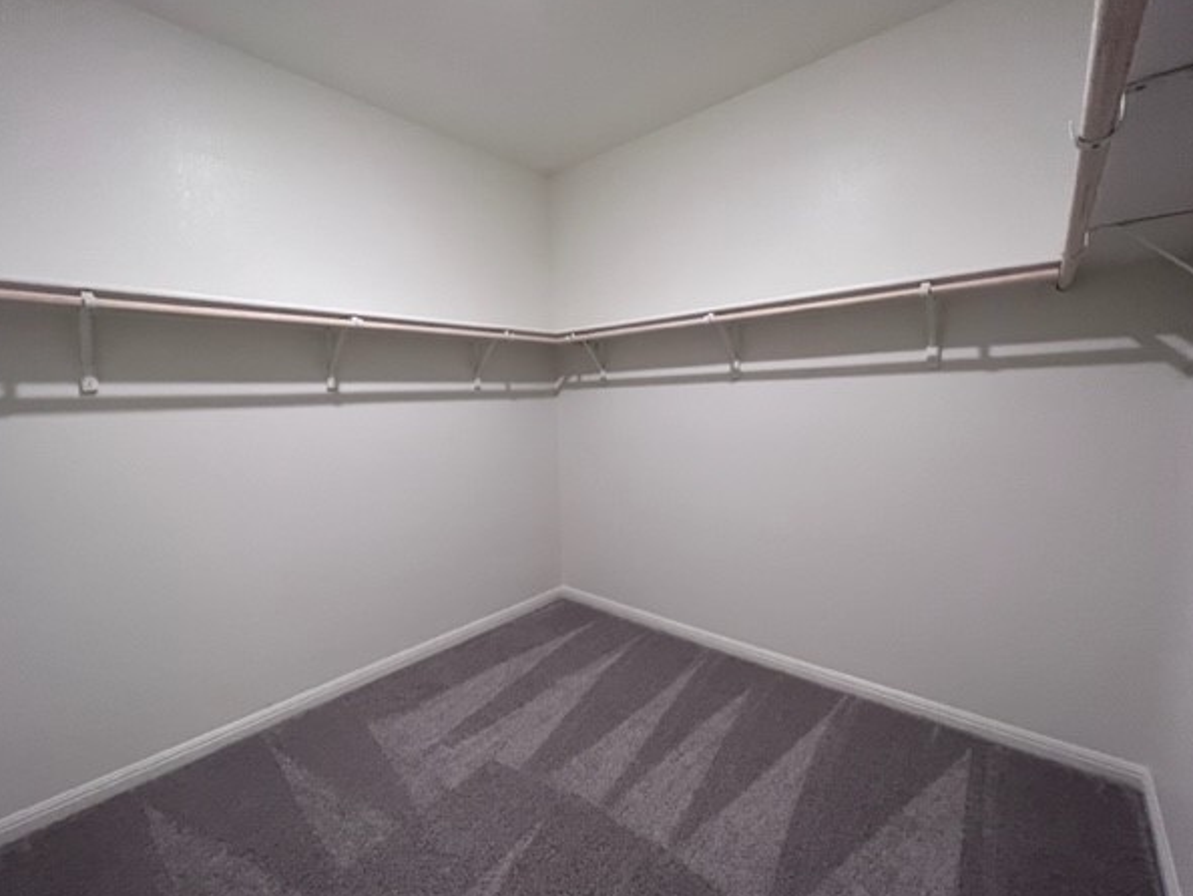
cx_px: 564
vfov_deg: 85.7
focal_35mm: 14
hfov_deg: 101.9
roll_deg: +2.3
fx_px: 483
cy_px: 458
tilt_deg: -6.6
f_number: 1.8
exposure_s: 1/60
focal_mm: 1.57
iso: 250
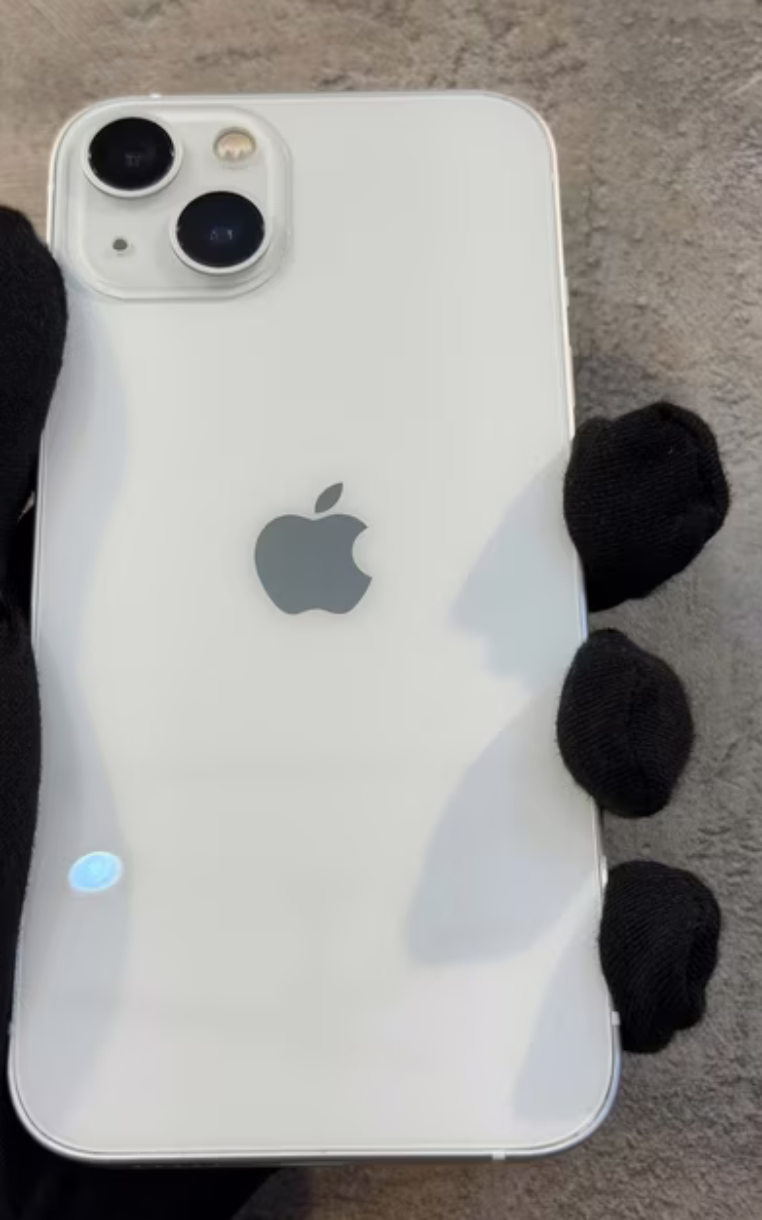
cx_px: 312
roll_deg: -1.2
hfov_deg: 24.8
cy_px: 606
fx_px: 1729
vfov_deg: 38.9
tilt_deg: +13.6
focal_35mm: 52
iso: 50
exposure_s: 1/50
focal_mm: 6.76
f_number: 1.78
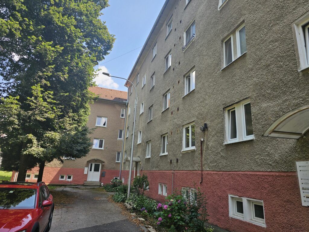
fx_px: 205
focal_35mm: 23
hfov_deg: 73.9
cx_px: 154
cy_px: 116
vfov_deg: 58.9
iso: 10
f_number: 1.7
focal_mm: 6.3
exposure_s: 1/235
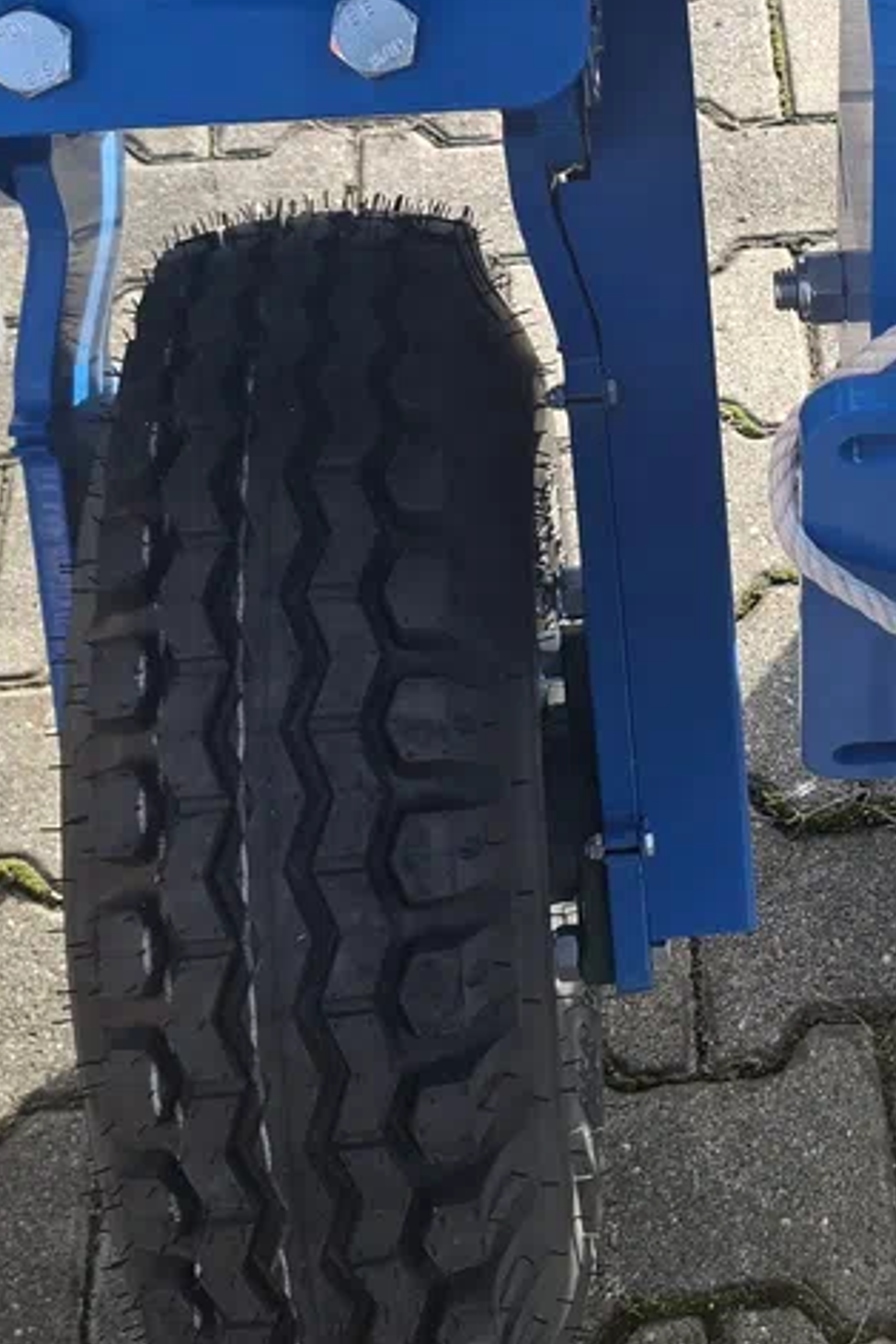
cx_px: 945
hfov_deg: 21.3
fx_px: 2277
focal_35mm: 61
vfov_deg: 32.6
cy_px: 462
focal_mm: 5.54
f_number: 1.8
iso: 50
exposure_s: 1/403
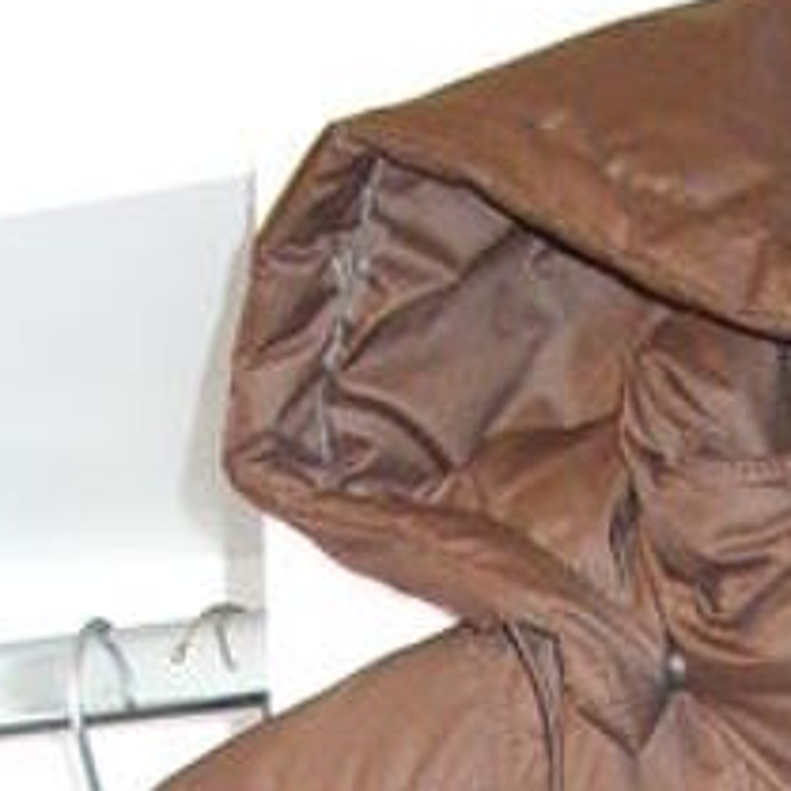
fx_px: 5532
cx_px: 640
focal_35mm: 214
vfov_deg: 7.4
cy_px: 2167
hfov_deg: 8.2
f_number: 2.8
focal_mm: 7.8
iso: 400
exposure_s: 1/30
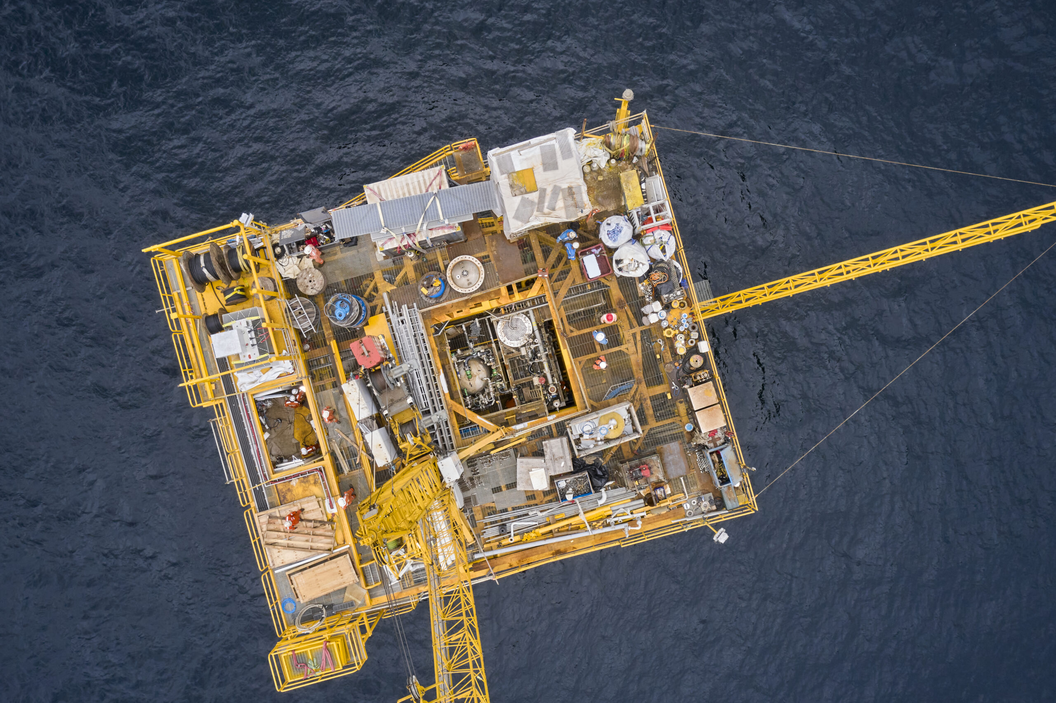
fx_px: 821
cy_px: 352
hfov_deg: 65.5
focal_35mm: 28
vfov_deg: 46.4
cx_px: 528
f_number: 6.3
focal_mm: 10.26
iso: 400
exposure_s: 1/500
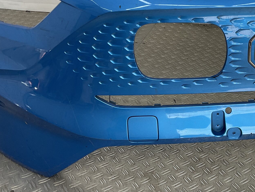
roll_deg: -4.1
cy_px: 73
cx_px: 245
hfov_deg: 30.7
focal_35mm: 59
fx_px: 435
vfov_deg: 24.8
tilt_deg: -30.5
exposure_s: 1/164
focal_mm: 3
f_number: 1.8
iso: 16
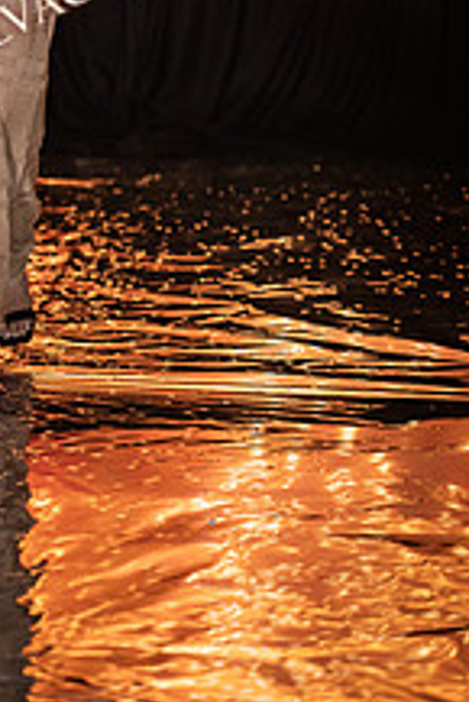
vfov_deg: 6.4
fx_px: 6262
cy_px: -19
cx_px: 6
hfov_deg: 4.3
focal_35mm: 321
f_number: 2.8
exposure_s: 1/250
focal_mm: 155
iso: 1600
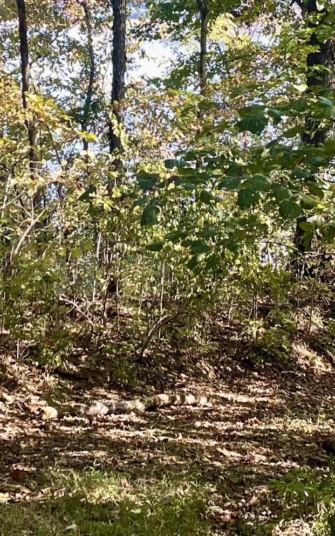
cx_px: 169
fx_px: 1169
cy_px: 137
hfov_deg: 16.3
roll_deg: +3.5
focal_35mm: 80
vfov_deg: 25.5
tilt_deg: -8.3
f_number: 1.6
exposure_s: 1/150
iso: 32
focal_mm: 5.1
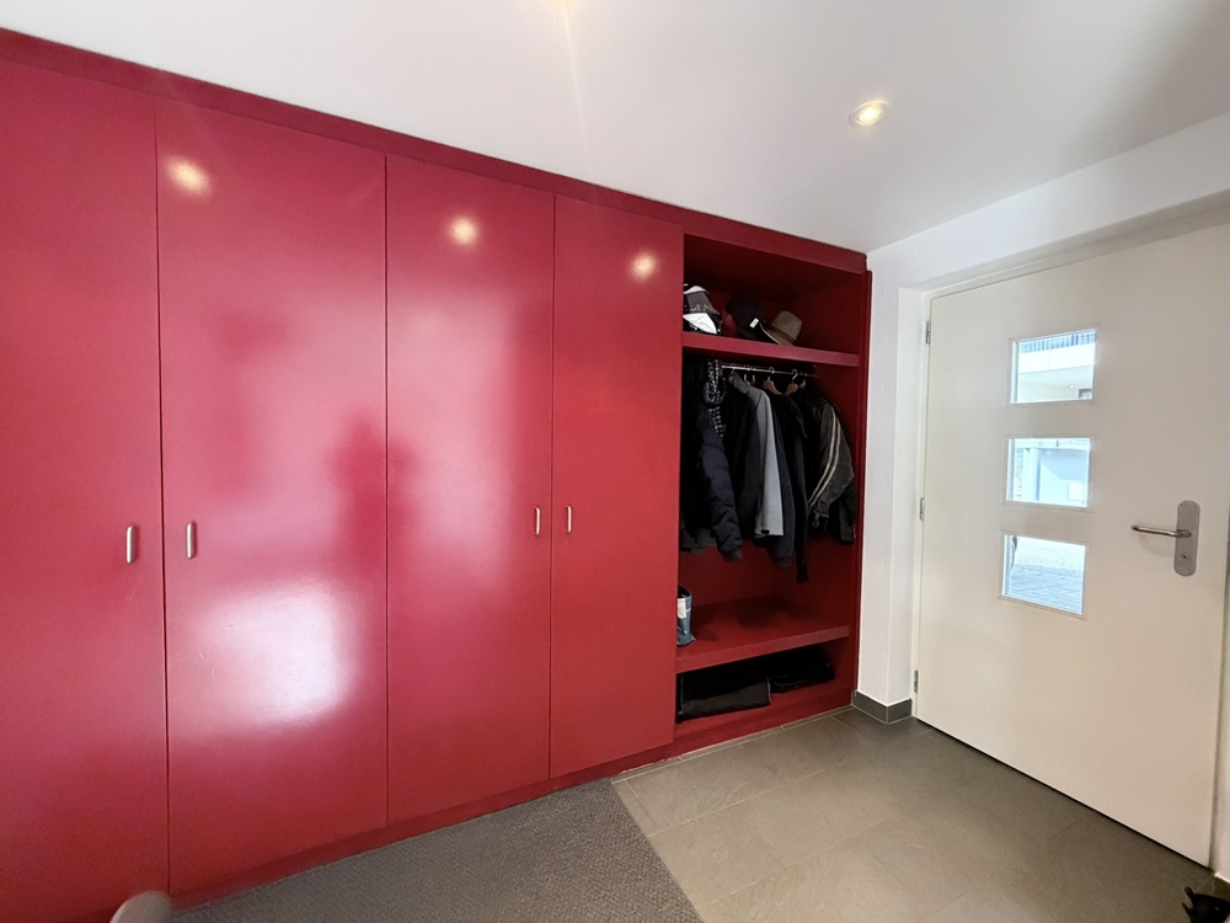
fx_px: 497
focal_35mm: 14
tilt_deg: -1.3
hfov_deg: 102.1
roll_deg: -0.2
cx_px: 615
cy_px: 462
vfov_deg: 85.7
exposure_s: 1/50
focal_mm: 2.22
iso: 800
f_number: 2.2
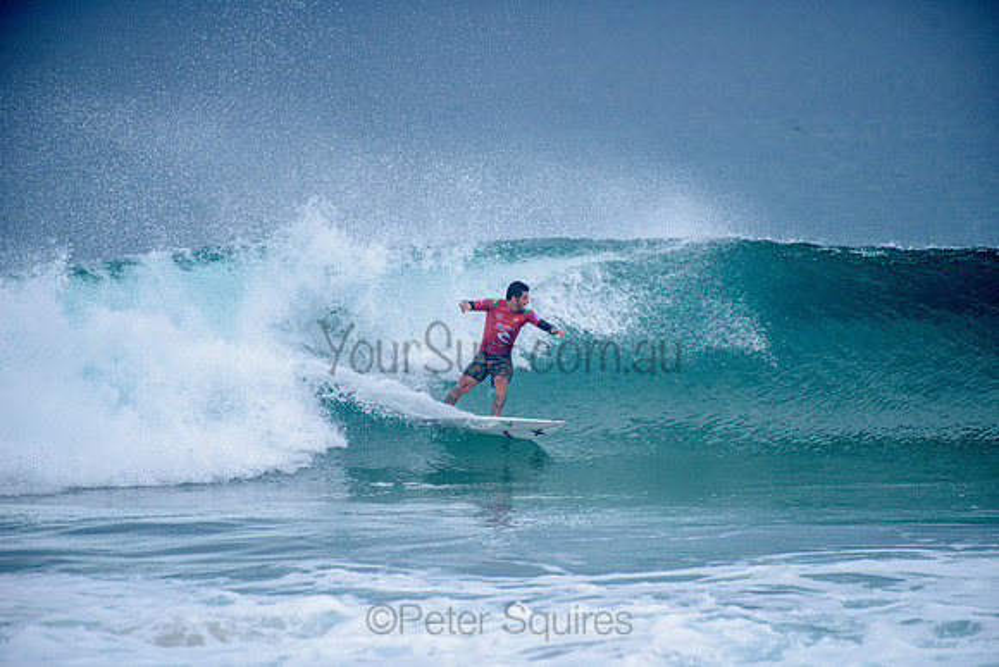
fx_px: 13878
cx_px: 500
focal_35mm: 500
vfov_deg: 2.8
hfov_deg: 4.1
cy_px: 334
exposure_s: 1/2000
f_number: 5.6
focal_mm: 500
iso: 360
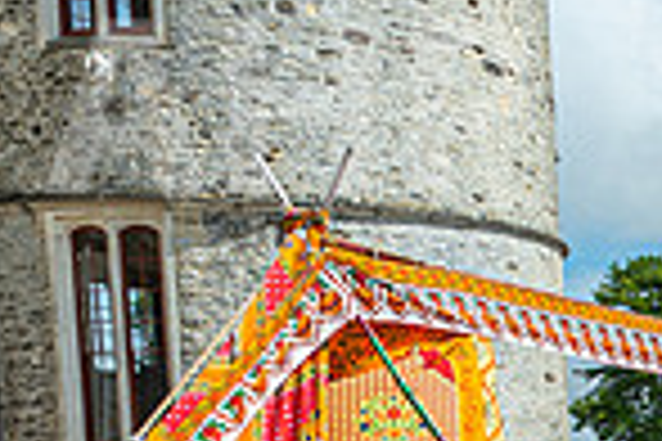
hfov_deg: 17.8
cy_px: 639
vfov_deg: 13.6
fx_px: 1747
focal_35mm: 95
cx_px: 1144
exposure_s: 1/1000
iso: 400
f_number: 7.1
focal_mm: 24
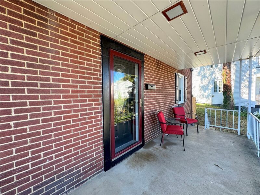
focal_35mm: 14
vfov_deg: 85.7
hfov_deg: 102.1
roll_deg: +0.9
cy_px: 98
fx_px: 105
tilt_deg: -2.3
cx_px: 130
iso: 40
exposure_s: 1/217
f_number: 2.2
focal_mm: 2.22
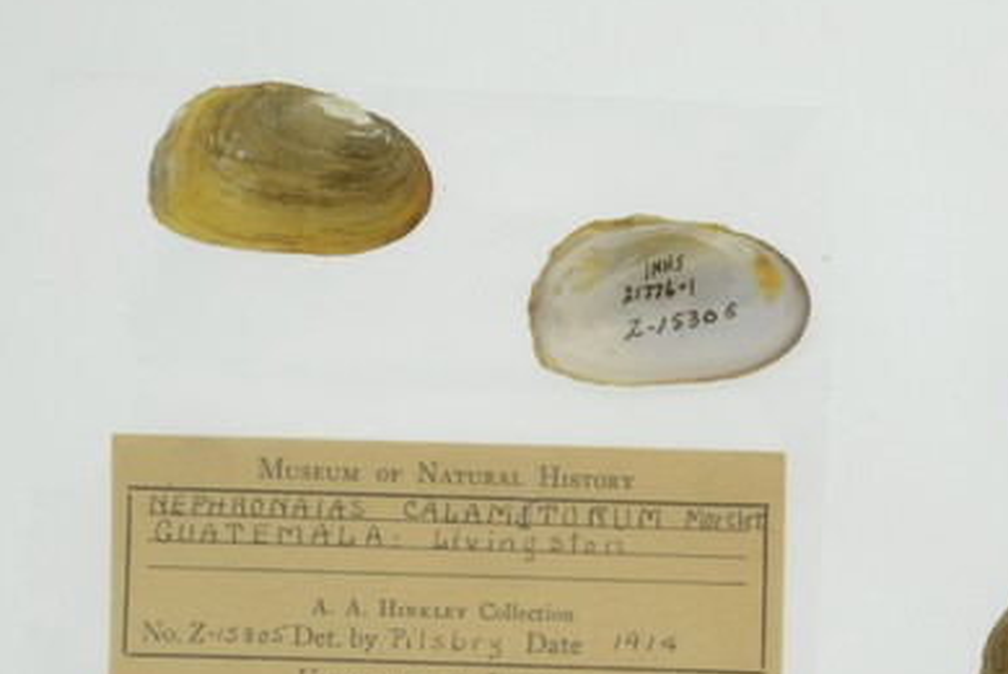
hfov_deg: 10.9
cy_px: 795
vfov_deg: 7.4
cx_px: 1132
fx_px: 5184
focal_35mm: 185
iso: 100
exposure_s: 1/10
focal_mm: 60
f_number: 32
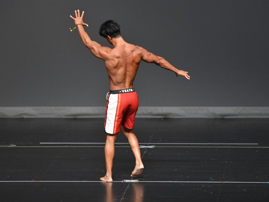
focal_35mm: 327
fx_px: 2542
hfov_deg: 6.1
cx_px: 135
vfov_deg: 4.6
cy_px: 101
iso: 2500
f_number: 5.6
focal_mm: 200
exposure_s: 1/400
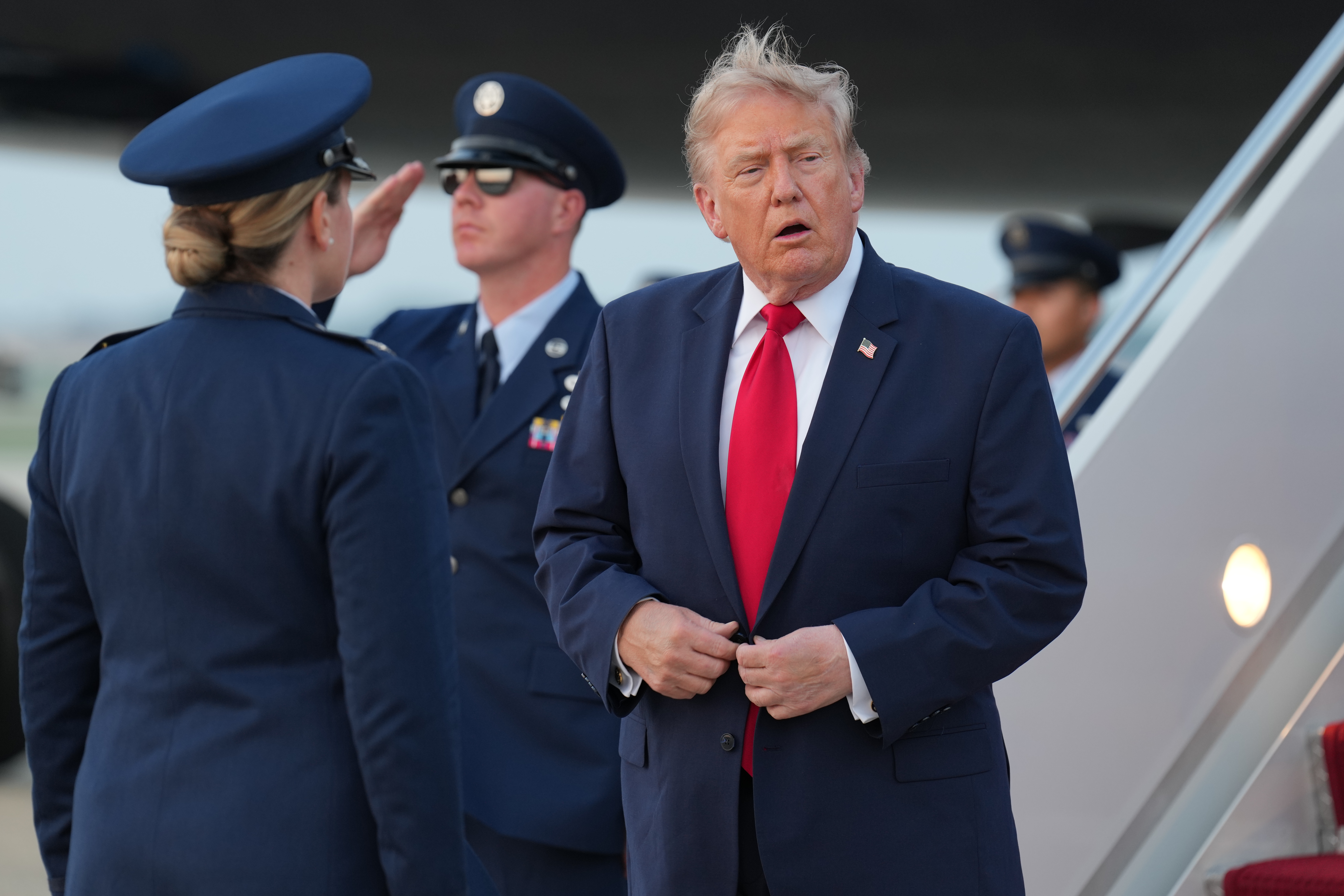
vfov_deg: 6.9
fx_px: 7429
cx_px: 630
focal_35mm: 199
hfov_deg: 10.3
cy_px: 420
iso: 500
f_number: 3.5
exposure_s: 1/160
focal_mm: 180
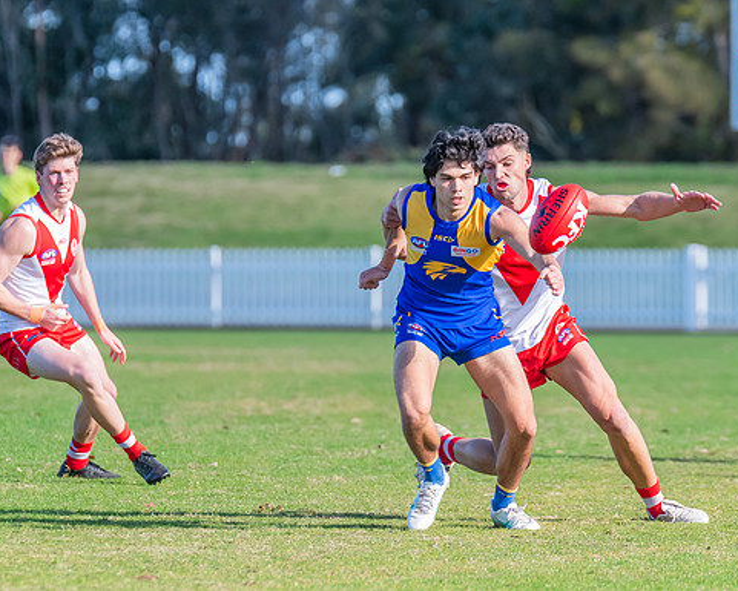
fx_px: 11644
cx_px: 356
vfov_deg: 2.9
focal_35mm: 533
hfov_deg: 3.6
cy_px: 296
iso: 800
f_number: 6.3
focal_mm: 360
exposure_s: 1/1250
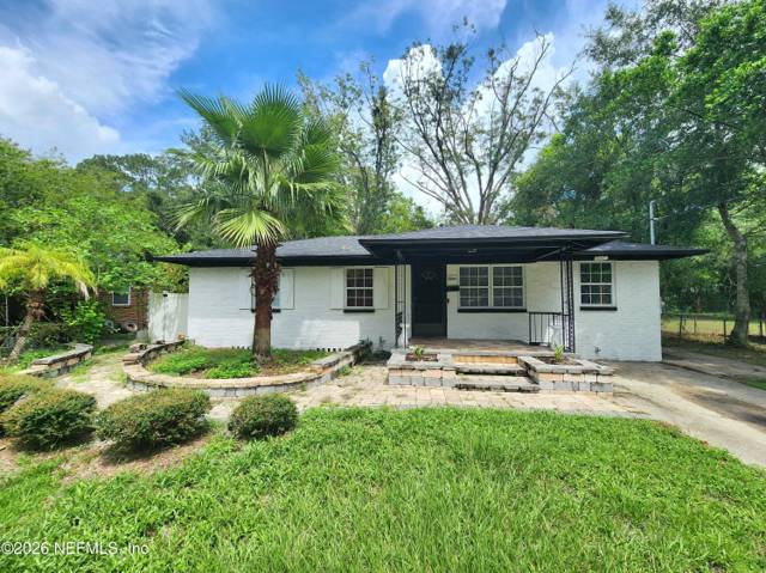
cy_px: 286
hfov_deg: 106.2
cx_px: 383
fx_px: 287
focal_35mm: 13
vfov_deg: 89.8
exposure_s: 1/1667
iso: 50
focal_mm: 2.2
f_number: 2.2
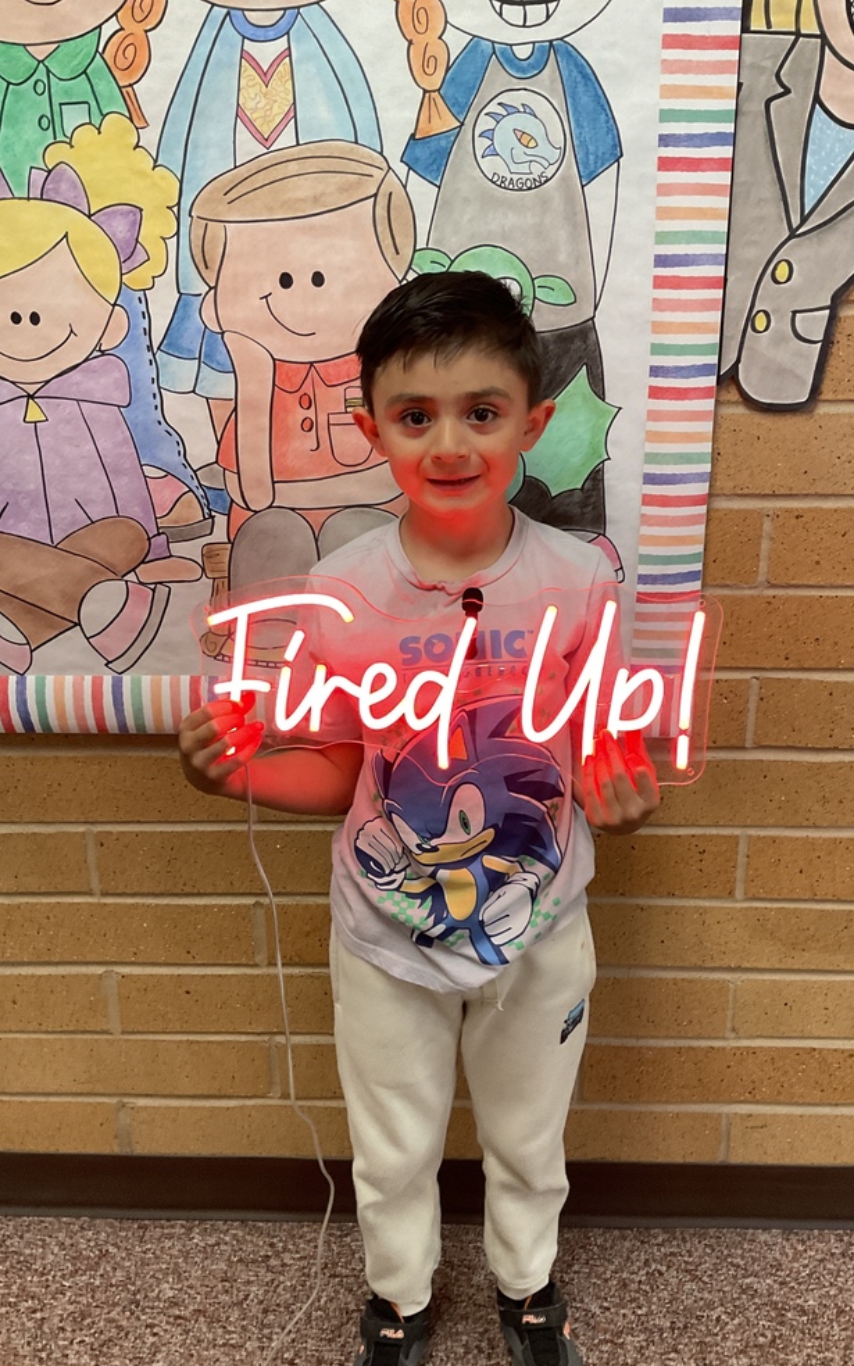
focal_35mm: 32
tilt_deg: -19.8
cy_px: 686
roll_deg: -1.0
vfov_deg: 59.7
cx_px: 471
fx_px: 1192
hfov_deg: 39.4
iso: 160
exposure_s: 1/60
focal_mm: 3
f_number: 1.8
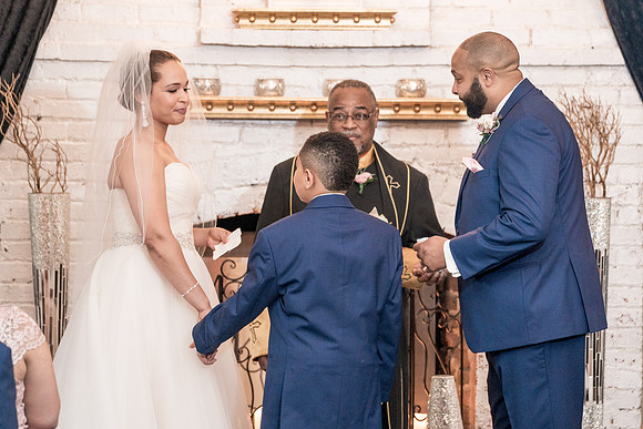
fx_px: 2919
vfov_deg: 8.4
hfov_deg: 12.6
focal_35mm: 163
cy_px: 177
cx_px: 358
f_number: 4
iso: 2000
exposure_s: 1/100
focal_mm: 138
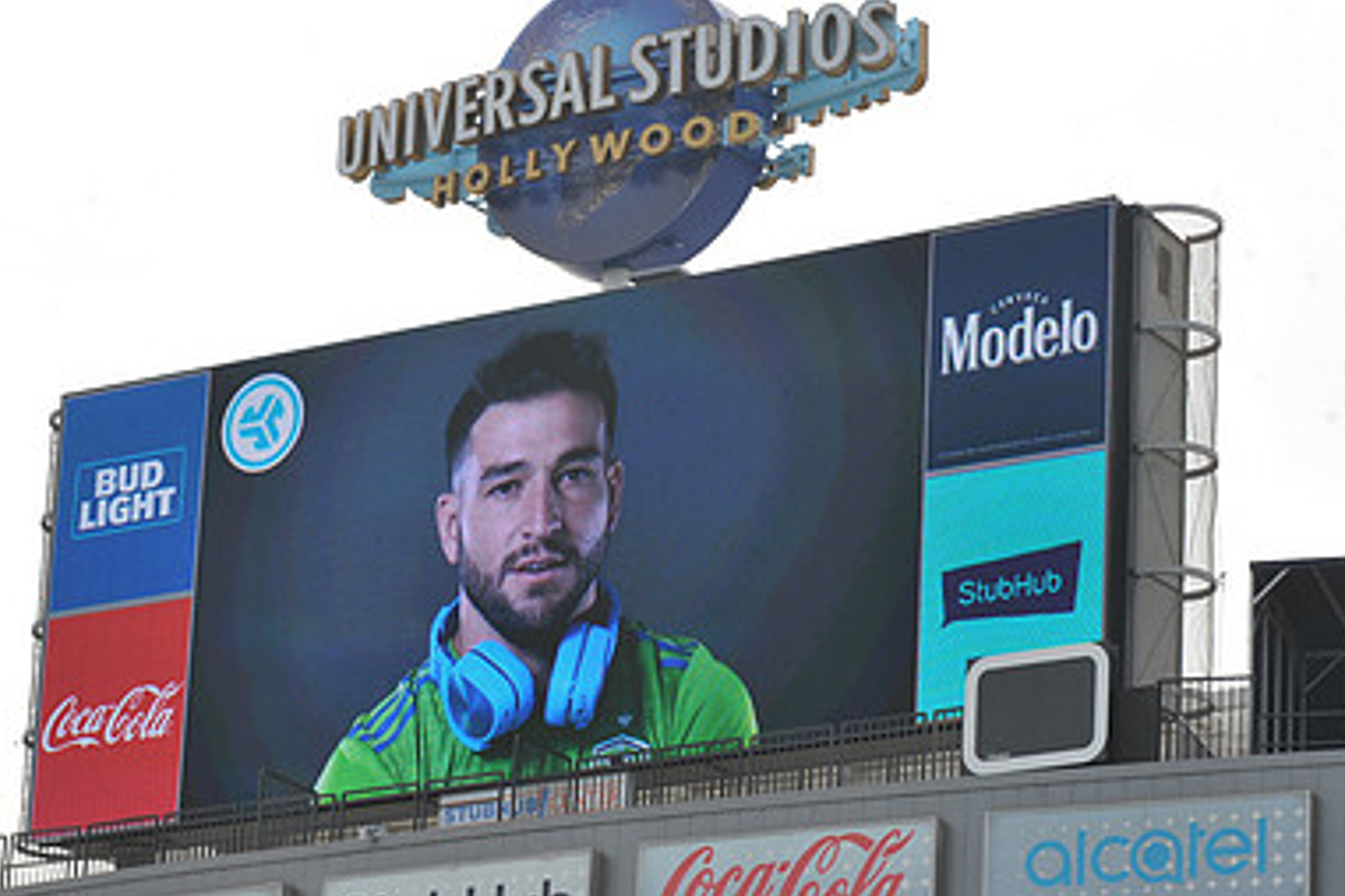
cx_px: 519
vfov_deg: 9.2
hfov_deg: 13.8
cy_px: 596
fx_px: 5566
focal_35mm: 149
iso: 250
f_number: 10
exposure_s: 1/400
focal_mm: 98
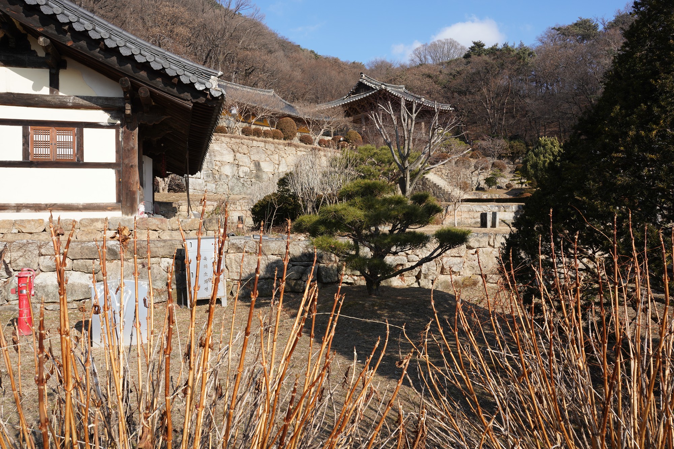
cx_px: 337
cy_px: 224
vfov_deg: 46.4
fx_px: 524
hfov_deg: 65.5
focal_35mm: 28
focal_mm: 28
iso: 100
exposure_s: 1/100
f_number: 11
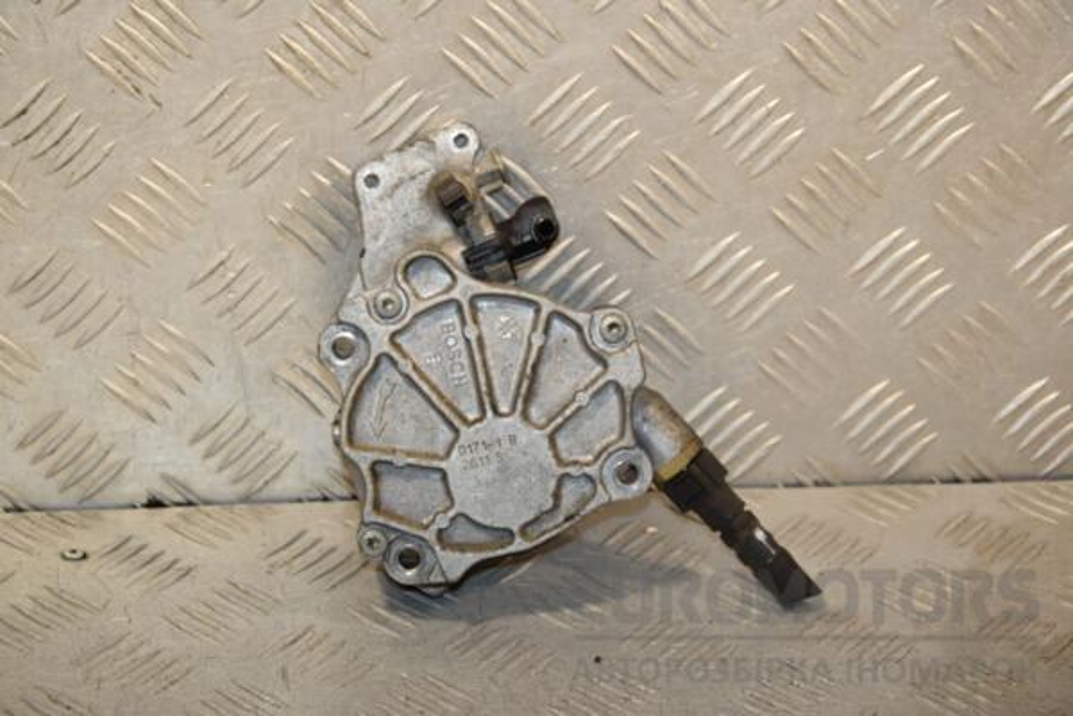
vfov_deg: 13.8
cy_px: 358
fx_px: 2951
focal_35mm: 99
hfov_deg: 20.6
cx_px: 536
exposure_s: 1/200
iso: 800
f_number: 6.3
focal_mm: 66
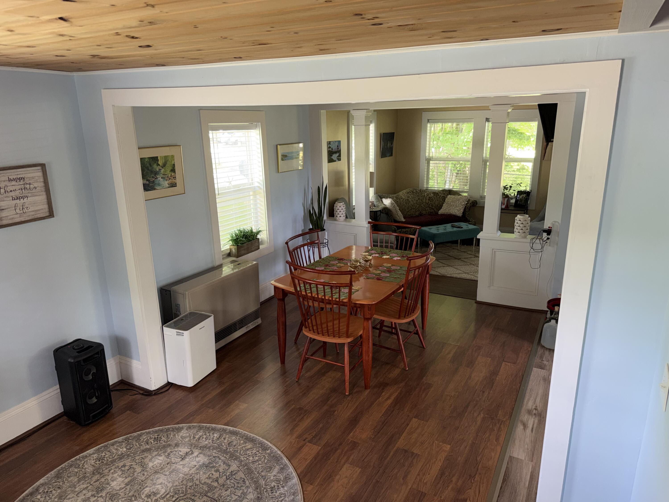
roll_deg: +1.2
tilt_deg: -16.5
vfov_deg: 56.8
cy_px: 251
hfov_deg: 71.6
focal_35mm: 24
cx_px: 334
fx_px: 464
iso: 80
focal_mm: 6.76
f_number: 1.78
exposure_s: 1/39
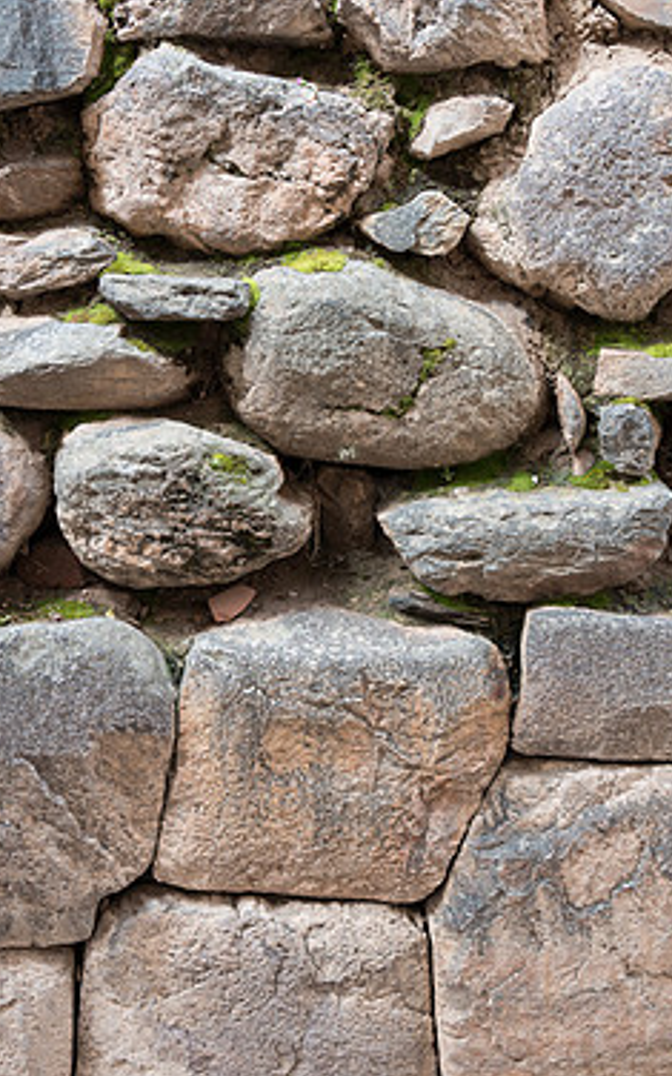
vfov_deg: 45.3
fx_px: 1289
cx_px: 257
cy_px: 534
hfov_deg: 29.1
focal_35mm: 44
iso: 100
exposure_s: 1/125
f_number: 4
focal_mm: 28
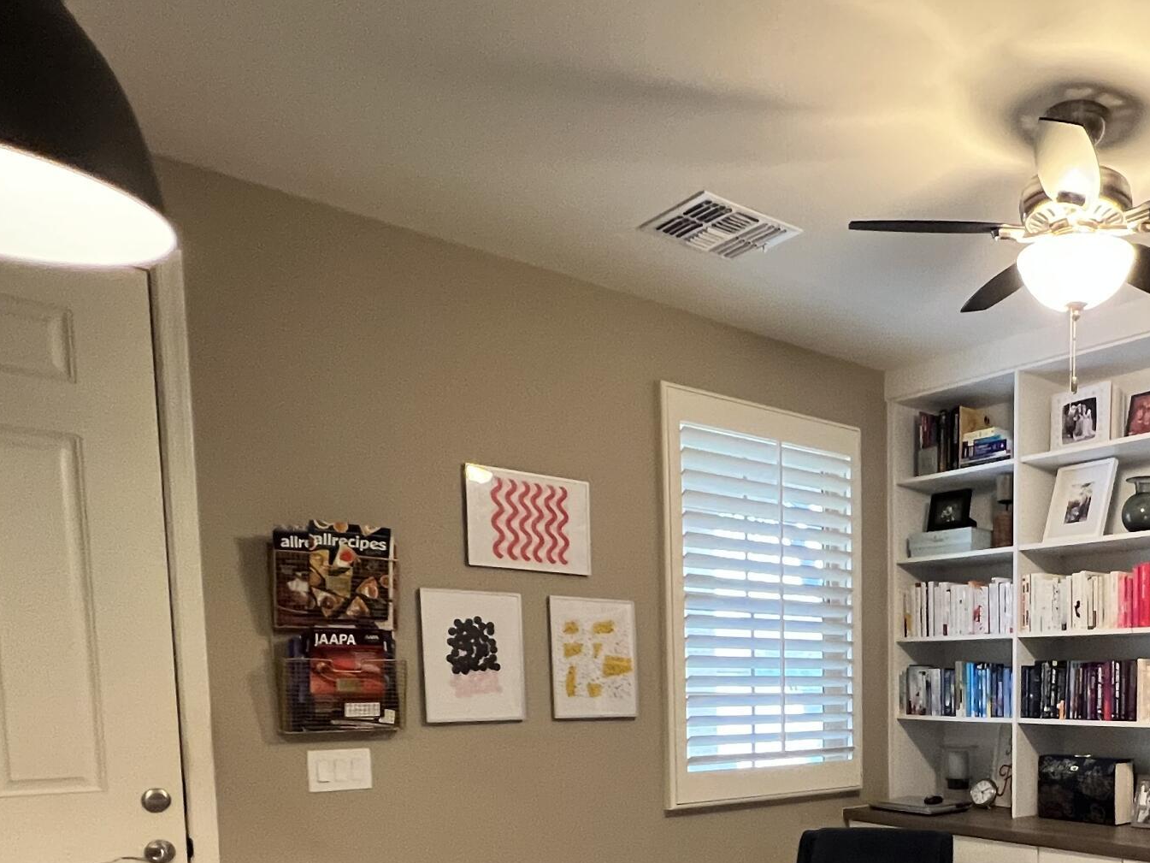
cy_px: 783
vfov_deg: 43.8
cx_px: 959
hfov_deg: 56.1
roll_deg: -0.2
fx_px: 964
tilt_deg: -5.8
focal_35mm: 29
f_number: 1.8
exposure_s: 1/60
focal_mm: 1.57
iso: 500
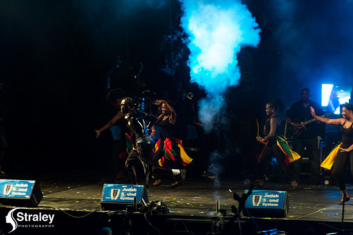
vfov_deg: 4.0
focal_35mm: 340
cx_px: 176
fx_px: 3332
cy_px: 118
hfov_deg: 6.1
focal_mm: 340
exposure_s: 1/200
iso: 2500
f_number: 5.6
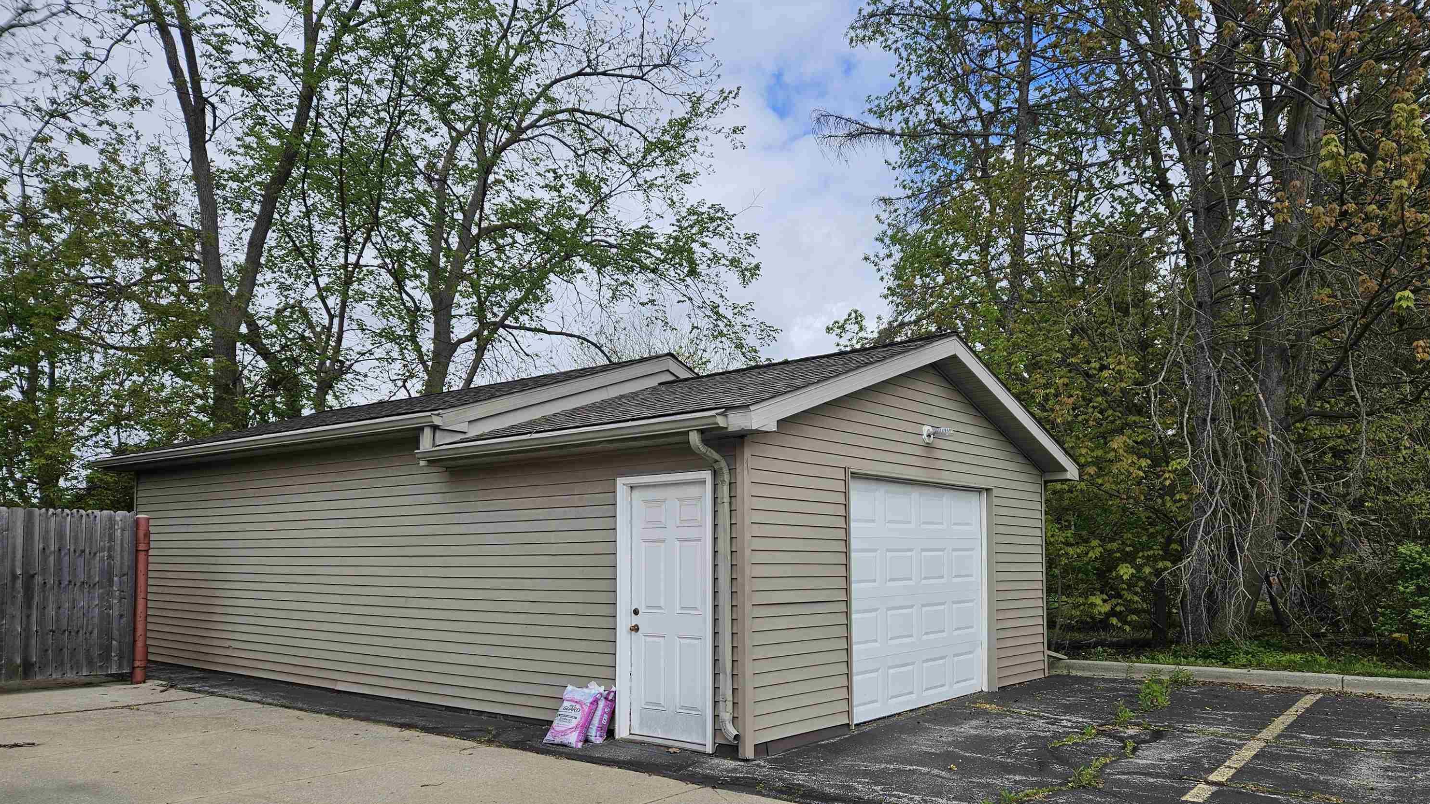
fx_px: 986
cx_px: 741
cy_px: 524
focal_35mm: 26
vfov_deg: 43.9
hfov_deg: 71.9
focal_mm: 5.4
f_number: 1.8
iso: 25
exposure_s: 1/1804
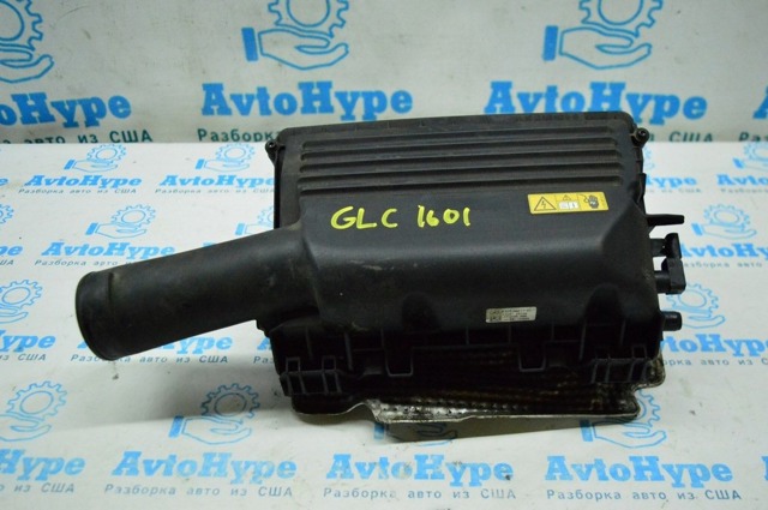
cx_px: 384
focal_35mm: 36
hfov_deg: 53.2
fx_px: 767
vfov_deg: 36.8
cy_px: 255
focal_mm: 24
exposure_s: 1/800
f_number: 4
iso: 6400
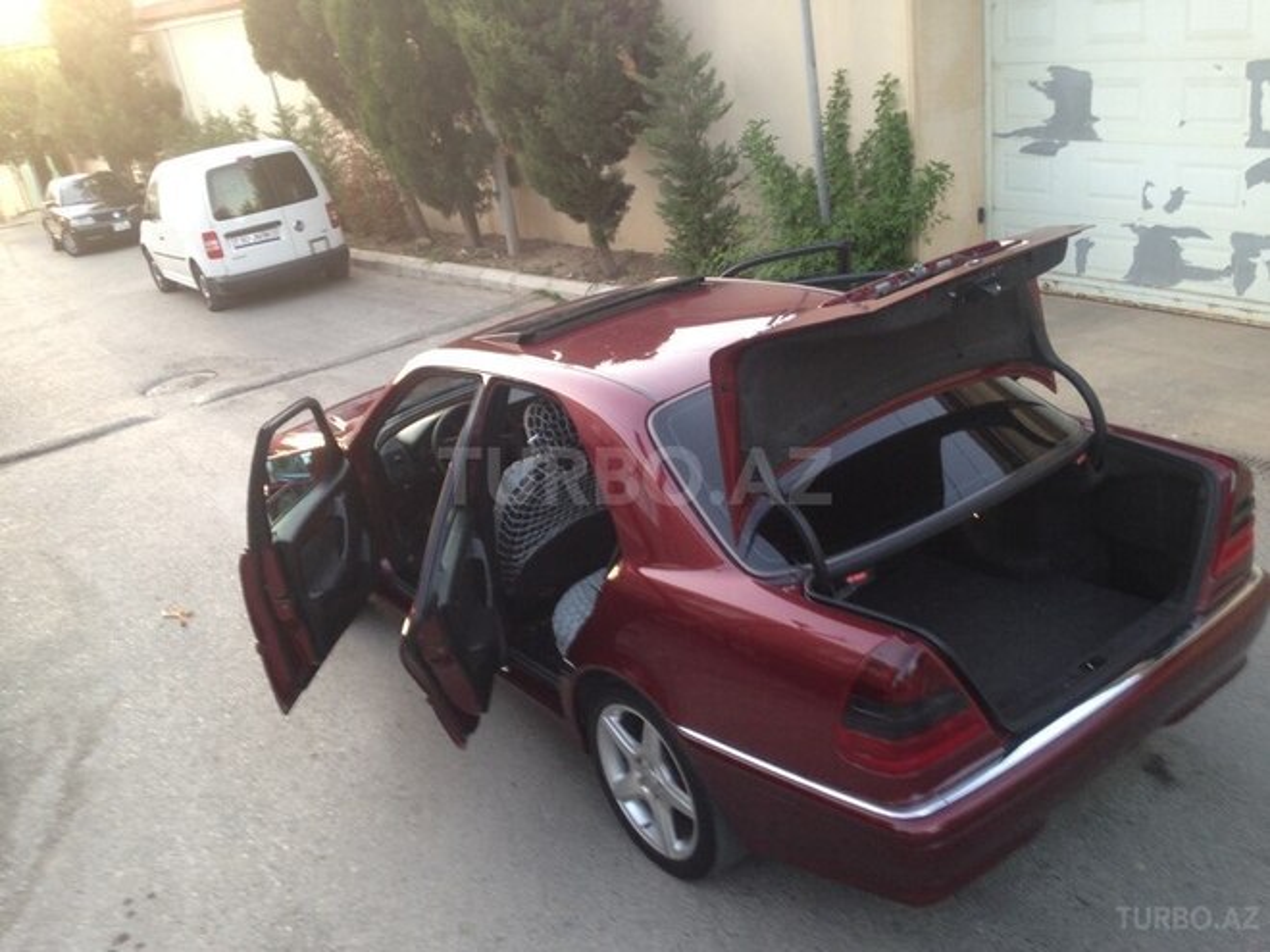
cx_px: 635
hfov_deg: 55.4
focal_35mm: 33
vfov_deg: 42.9
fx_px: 1211
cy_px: 476
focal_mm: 4.12
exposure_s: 1/20
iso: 80
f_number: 2.4
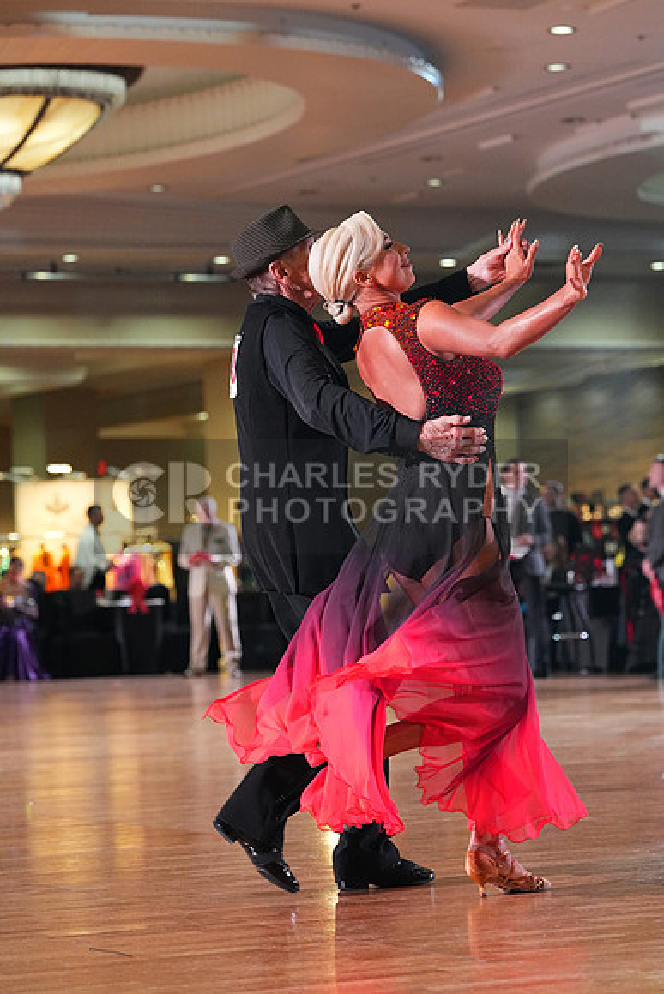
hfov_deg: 11.7
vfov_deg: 17.5
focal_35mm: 117
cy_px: 497
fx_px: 3235
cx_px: 332
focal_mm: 117
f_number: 4.5
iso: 6400
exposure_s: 1/400
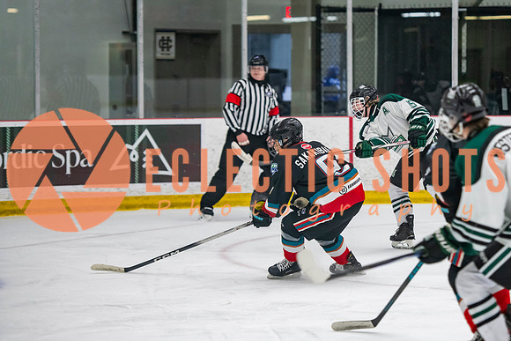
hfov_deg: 12.2
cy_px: 132
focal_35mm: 167
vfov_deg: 8.2
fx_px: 2378
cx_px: 369
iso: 2000
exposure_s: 1/640
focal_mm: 116
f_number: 3.2
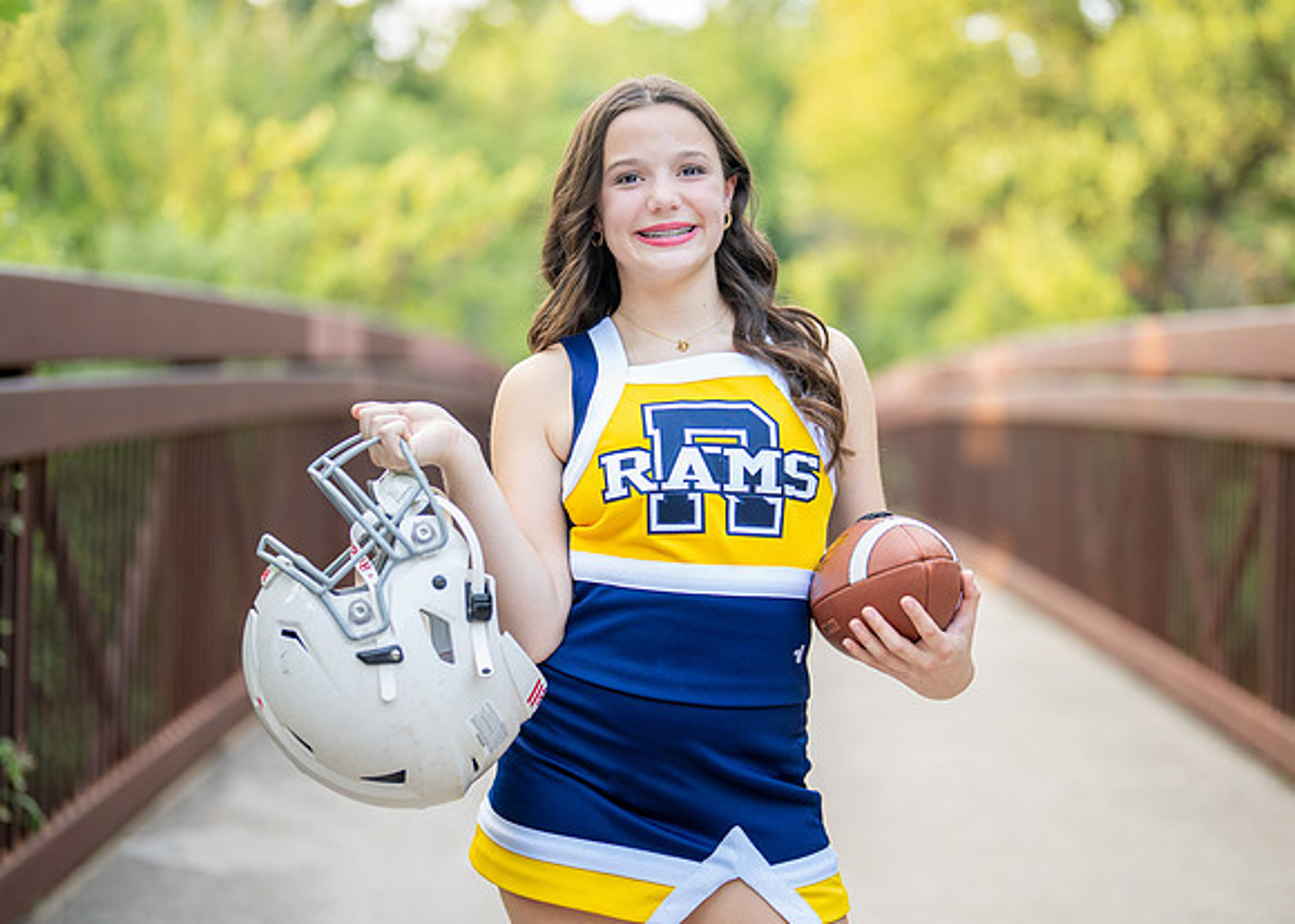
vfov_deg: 21.4
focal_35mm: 66
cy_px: 479
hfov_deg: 29.7
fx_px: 2440
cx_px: 691
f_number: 1.2
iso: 250
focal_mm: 50
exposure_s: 1/500
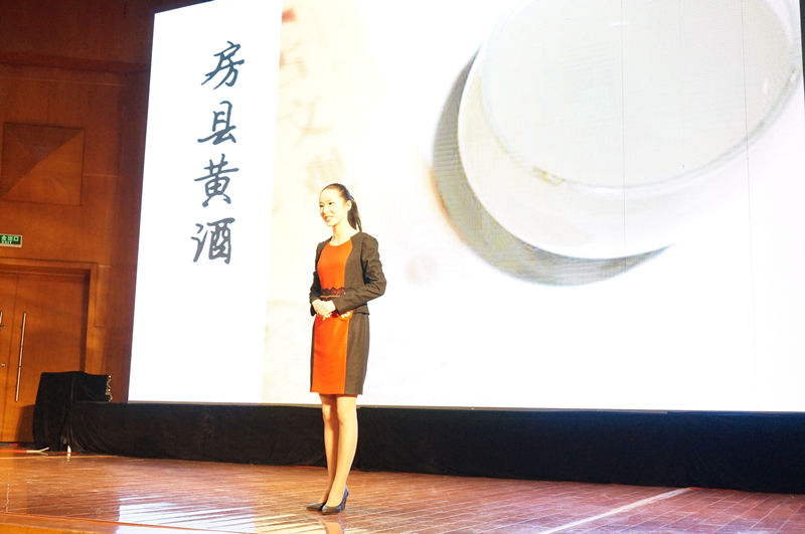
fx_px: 904
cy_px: 267
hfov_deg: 48.0
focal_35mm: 40
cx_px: 402
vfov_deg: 32.9
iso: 3200
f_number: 5.6
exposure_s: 1/160
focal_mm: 27
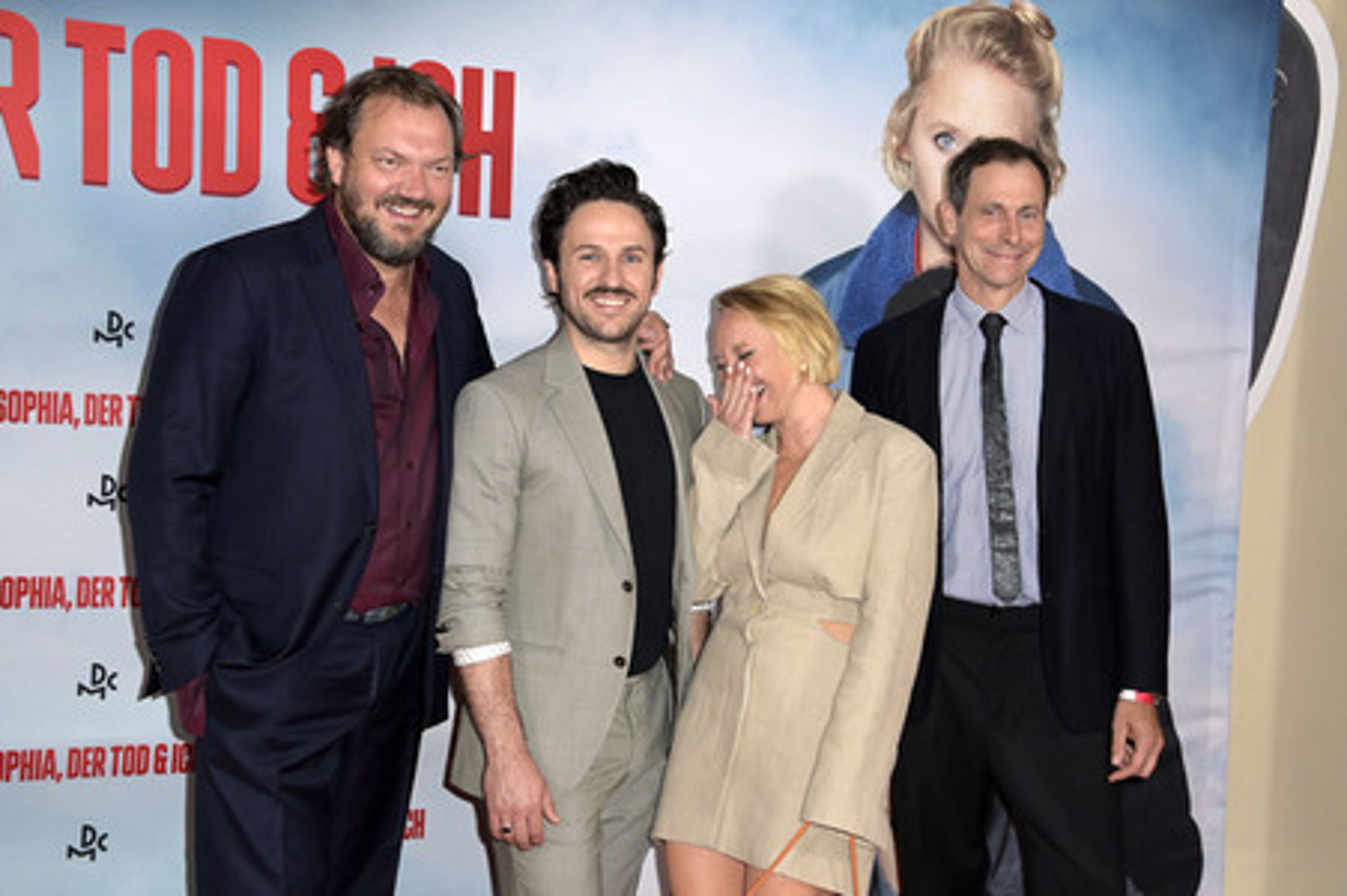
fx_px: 1944
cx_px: 674
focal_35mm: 52
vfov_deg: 26.0
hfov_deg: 38.2
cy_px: 448
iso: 2000
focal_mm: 52
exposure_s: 1/250
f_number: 6.3
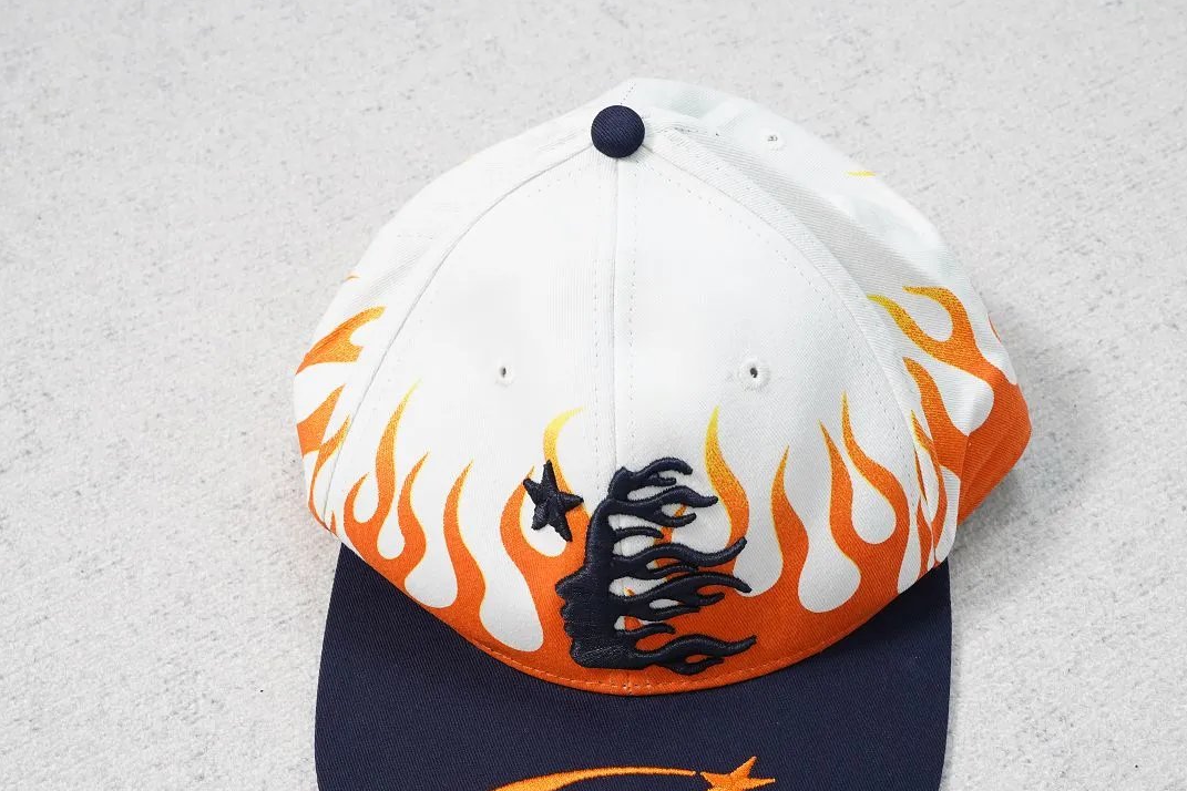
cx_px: 598
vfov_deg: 27.3
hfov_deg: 40.3
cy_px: 547
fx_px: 1616
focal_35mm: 49
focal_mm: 35
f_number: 10
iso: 1600
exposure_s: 1/100
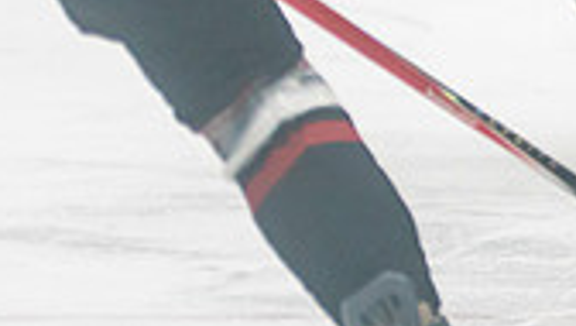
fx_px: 11301
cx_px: 608
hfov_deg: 2.9
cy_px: -311
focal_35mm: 739
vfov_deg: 1.6
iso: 1000
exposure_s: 1/640
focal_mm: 125
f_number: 2.8
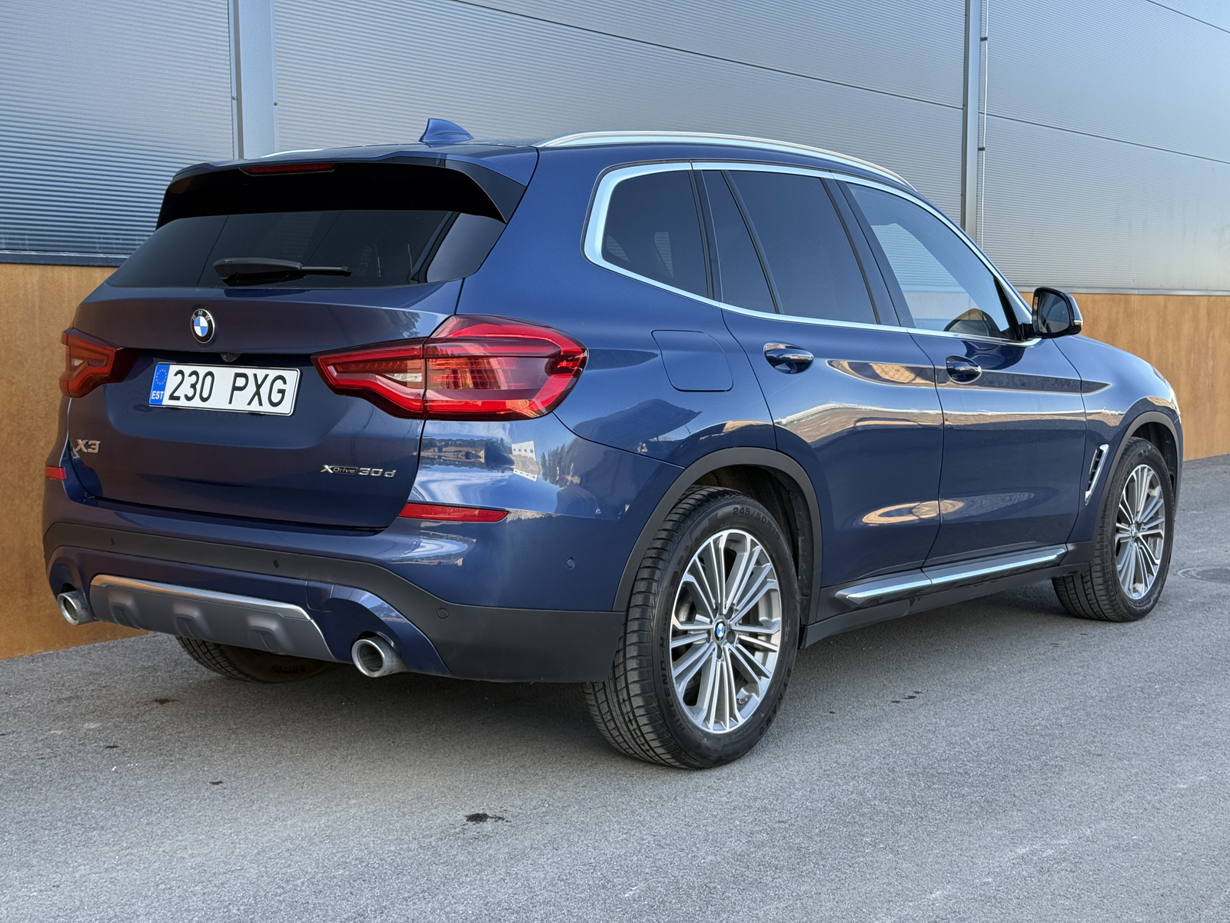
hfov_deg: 39.7
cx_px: 615
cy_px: 462
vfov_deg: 30.3
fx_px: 1706
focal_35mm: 48
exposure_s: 1/377
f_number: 1.78
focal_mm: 6.76
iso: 80
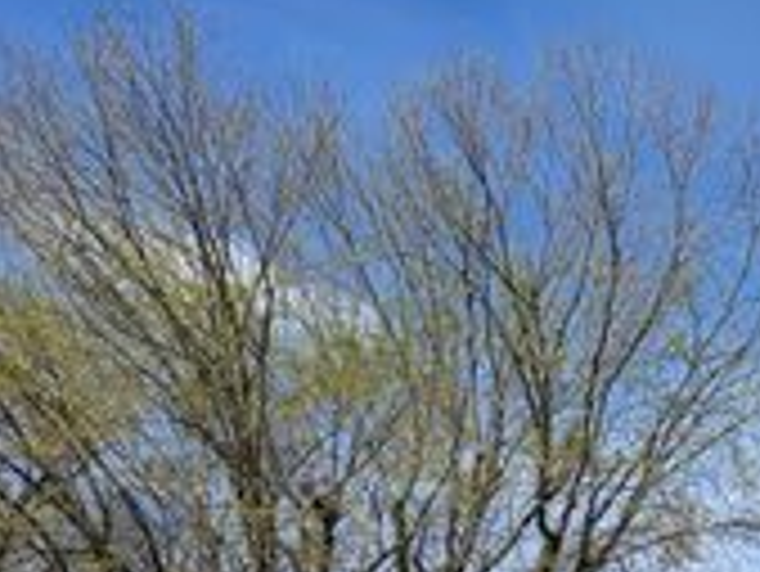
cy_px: 784
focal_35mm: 71
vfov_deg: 18.9
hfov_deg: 24.2
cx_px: 971
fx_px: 1560
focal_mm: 6.81
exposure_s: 1/3145
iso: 44
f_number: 1.85
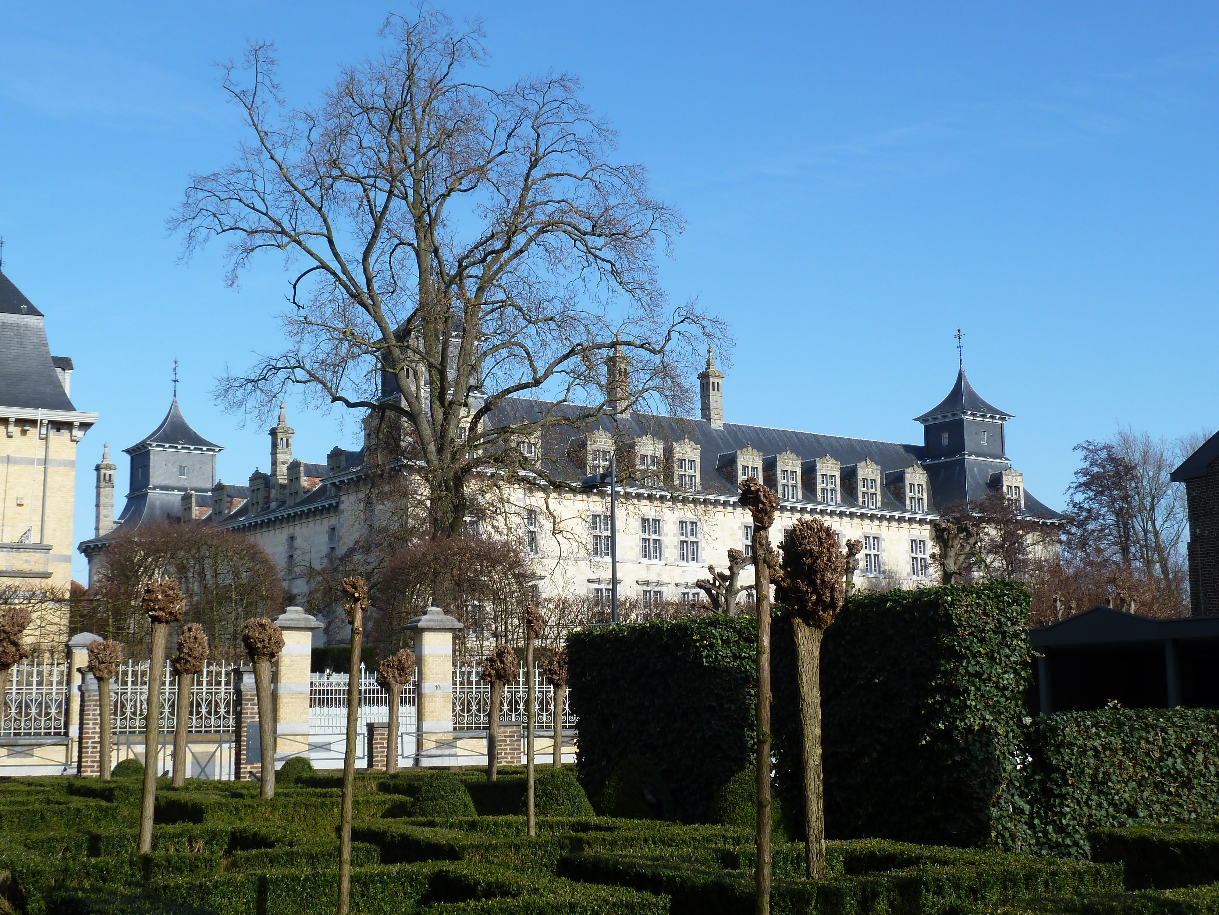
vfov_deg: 32.9
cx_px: 610
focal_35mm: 44
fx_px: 1549
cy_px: 458
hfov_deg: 42.9
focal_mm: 7.3
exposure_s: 1/400
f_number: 4
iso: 80
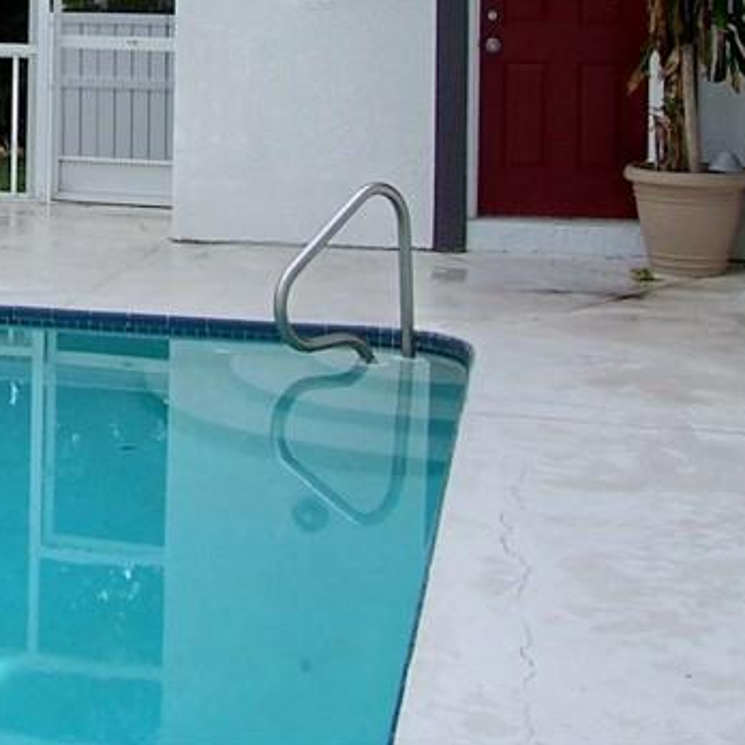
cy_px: -73
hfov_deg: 18.1
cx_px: -148
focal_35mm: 91
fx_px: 2216
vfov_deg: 18.4
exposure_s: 1/500
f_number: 2.8
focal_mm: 6
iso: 80
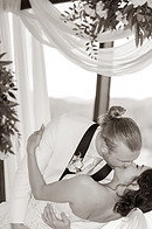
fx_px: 731
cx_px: 112
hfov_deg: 11.8
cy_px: 203
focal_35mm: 115
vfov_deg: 17.6
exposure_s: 1/250
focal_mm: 50
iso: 100
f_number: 1.4
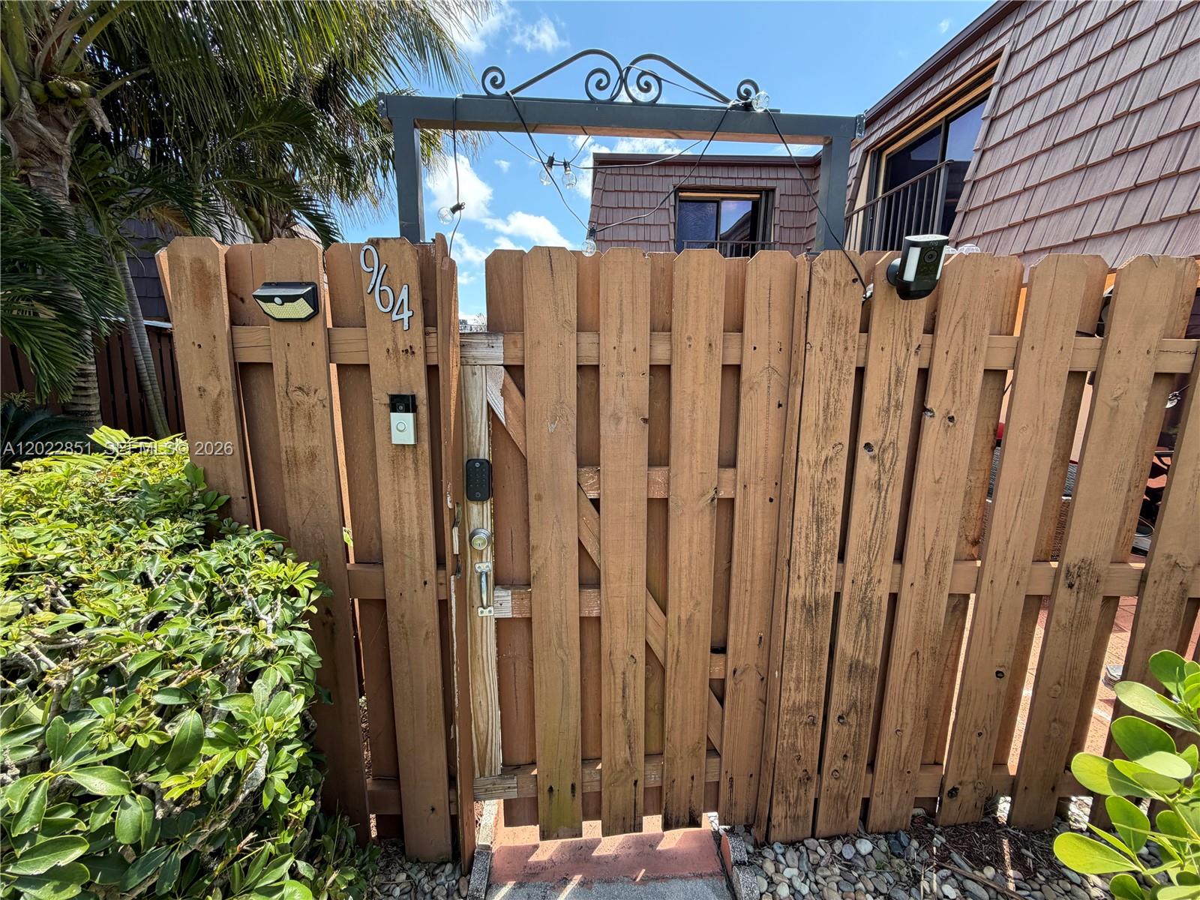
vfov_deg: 85.7
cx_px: 600
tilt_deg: -10.0
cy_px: 450
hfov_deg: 102.1
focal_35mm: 14
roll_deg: +0.0
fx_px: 485
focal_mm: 2.22
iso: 50
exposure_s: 1/388
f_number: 2.2
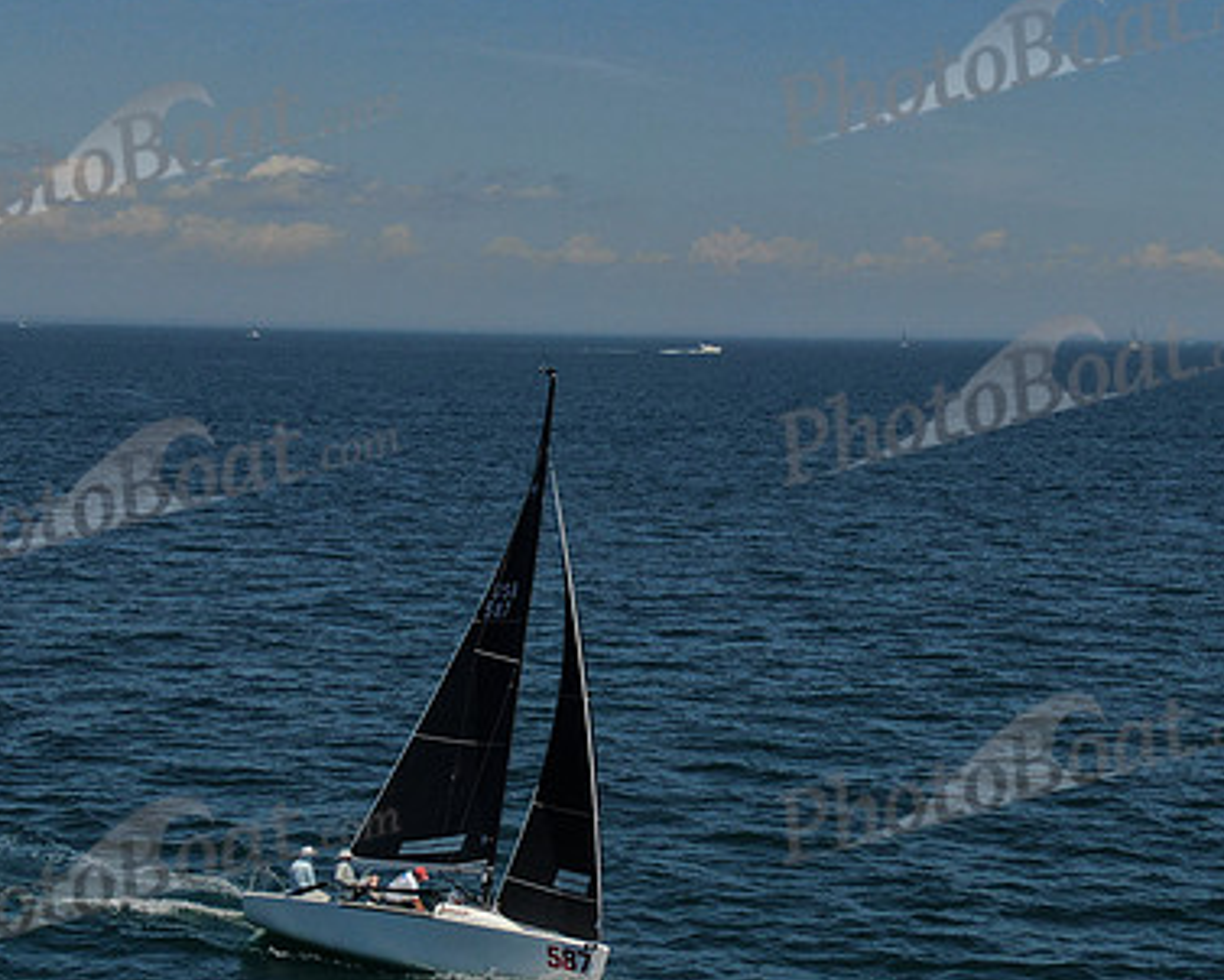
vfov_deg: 21.2
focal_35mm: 72
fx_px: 2610
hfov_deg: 26.4
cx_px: 591
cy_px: 631
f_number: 3.8
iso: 100
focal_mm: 8.6
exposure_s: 1/2000
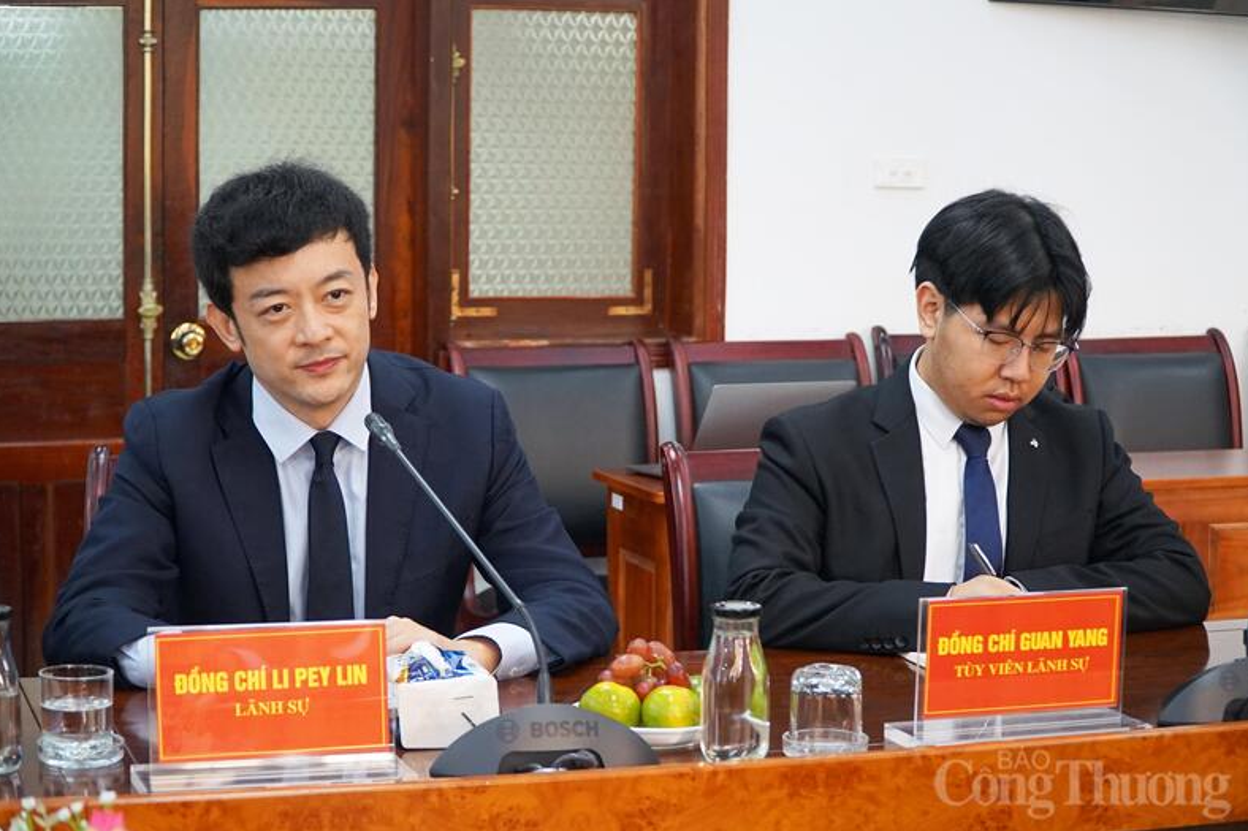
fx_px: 2253
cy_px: 420
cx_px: 626
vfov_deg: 20.9
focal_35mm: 65
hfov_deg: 31.0
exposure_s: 1/160
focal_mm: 43
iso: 1000
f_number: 4
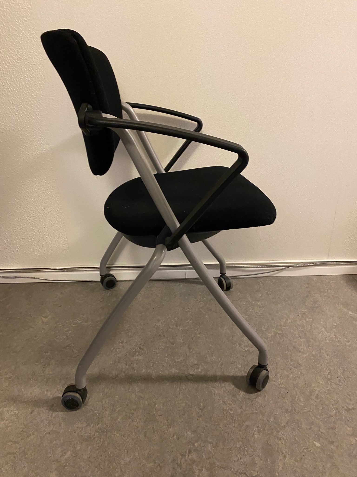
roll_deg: +0.9
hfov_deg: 53.1
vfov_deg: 67.3
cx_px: 178
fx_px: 358
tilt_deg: -22.6
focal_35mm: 26
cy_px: 238
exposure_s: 1/25
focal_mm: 4.25
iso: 500
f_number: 1.8
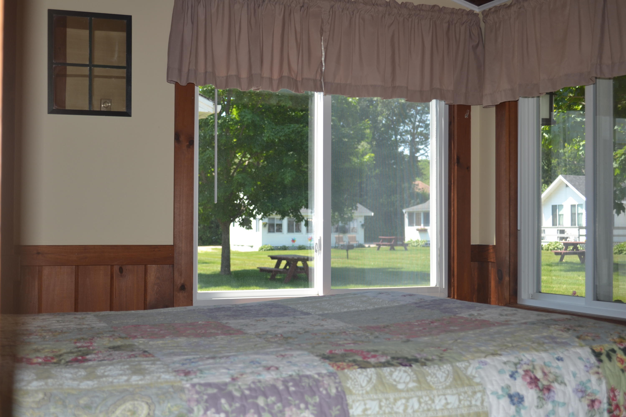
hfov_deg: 38.9
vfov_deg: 26.5
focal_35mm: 51
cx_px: 313
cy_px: 208
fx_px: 887
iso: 100
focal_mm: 34
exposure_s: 1/125
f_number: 5
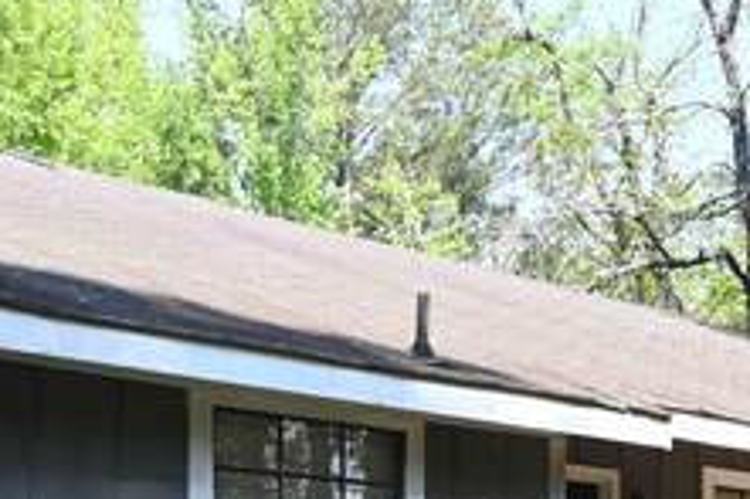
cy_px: 716
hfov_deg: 24.7
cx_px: 590
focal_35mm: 81
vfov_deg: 15.7
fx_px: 1686
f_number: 9
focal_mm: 14
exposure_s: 1/125
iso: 200
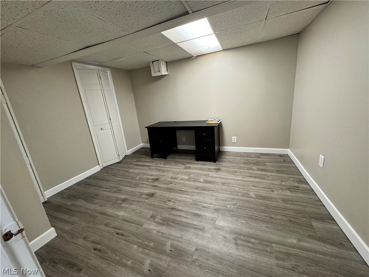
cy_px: 138
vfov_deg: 85.7
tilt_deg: -15.5
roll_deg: +5.7
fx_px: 149
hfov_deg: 102.1
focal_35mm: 14
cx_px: 184
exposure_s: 1/60
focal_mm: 2.22
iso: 400
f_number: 2.2
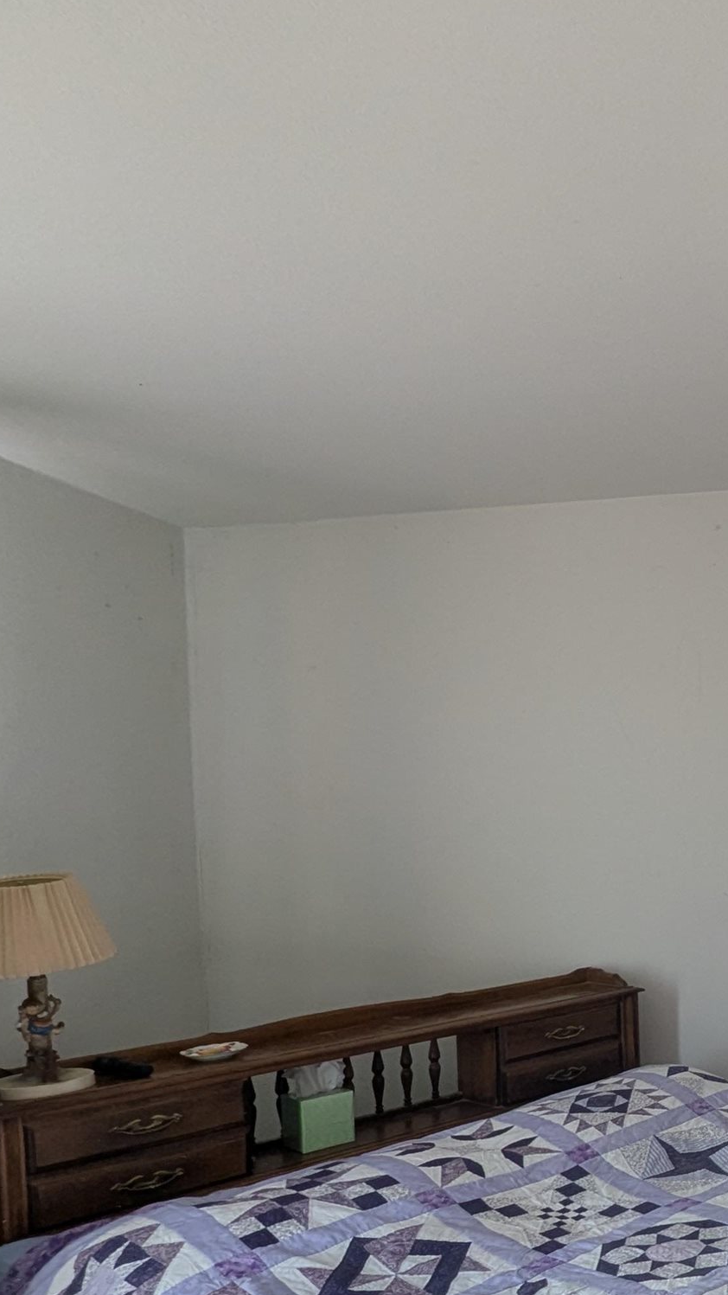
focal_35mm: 29
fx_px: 995
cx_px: 1133
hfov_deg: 26.6
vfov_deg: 64.8
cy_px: 834
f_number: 2.2
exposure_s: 1/304
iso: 56
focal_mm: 1.95
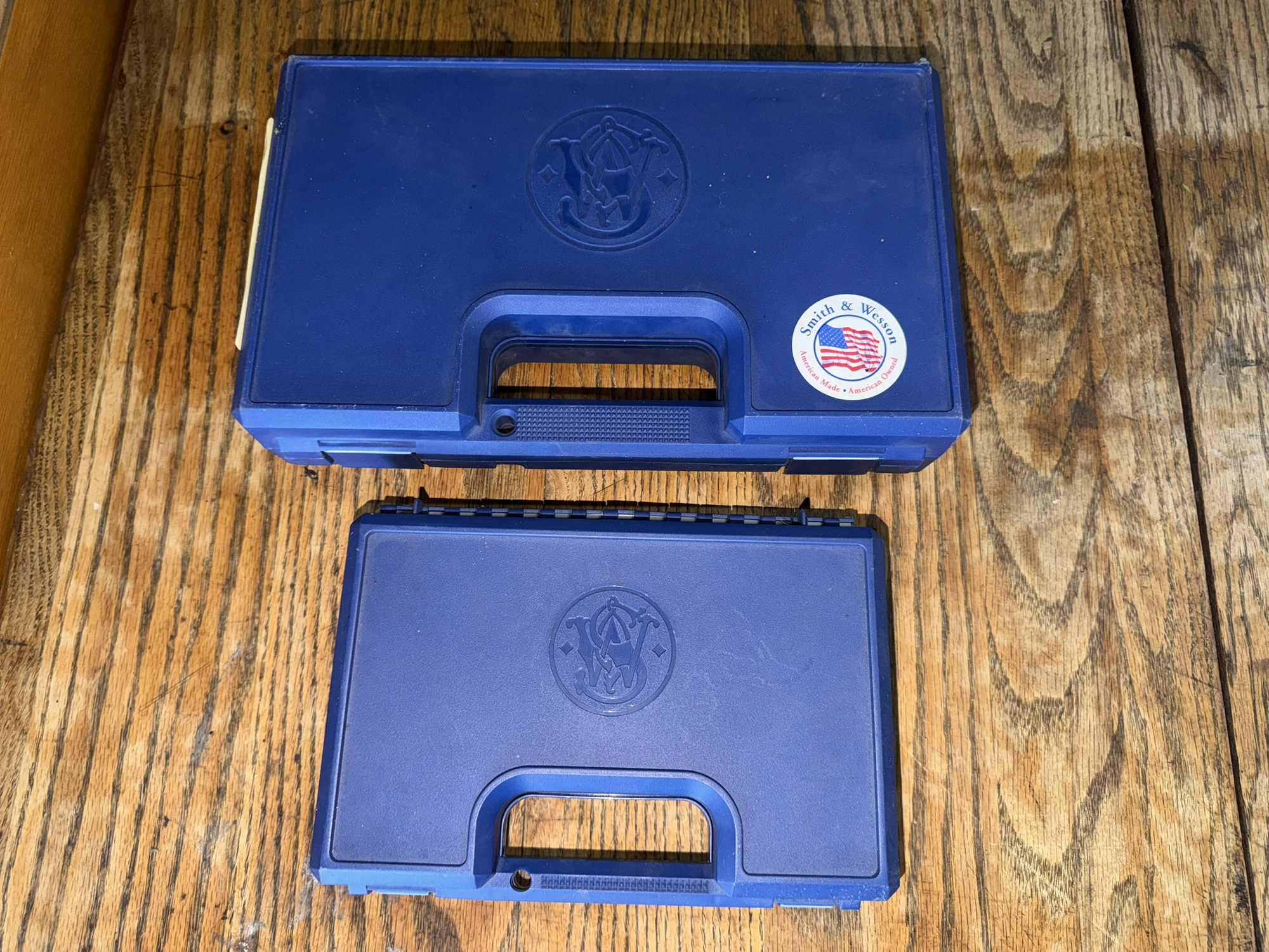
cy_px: 476
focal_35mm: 24
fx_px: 880
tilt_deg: -72.8
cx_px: 634
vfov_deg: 56.8
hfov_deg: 71.6
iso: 80
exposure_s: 1/23
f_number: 1.78
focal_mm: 6.76
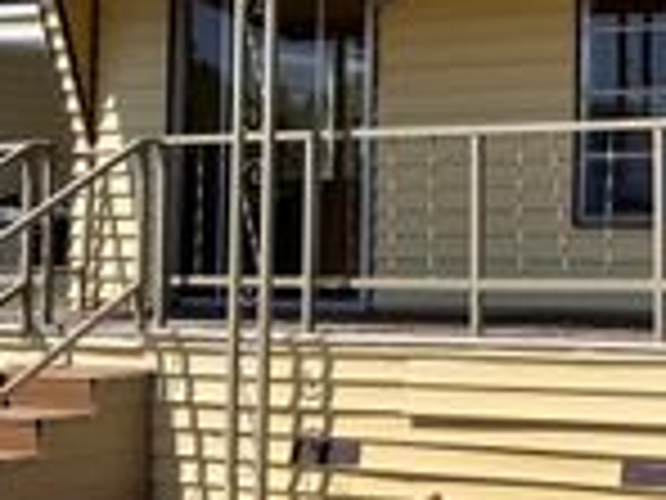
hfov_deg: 21.5
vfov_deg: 18.1
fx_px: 1558
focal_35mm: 81
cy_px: 110
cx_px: 891
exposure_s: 1/4310
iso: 80
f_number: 1.78
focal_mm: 6.76
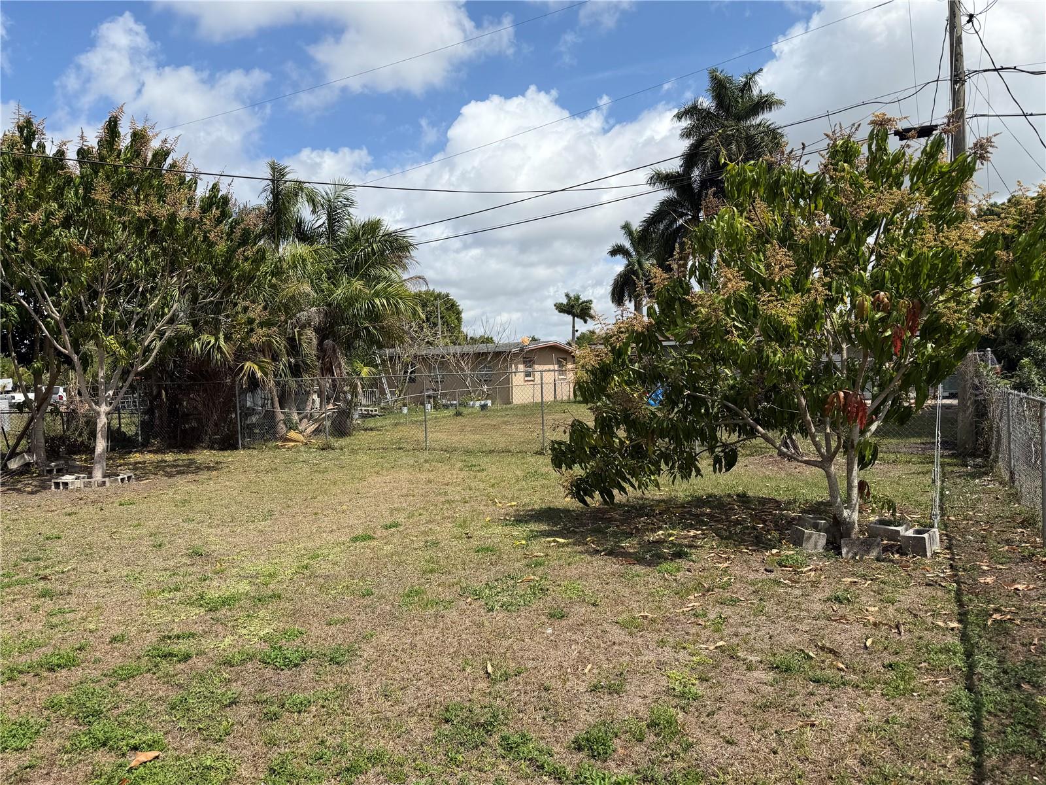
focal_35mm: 24
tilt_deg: -1.5
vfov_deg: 56.8
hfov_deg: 71.6
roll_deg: +0.9
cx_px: 523
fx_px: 725
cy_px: 392
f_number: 1.78
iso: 80
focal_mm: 6.76
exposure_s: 1/5319
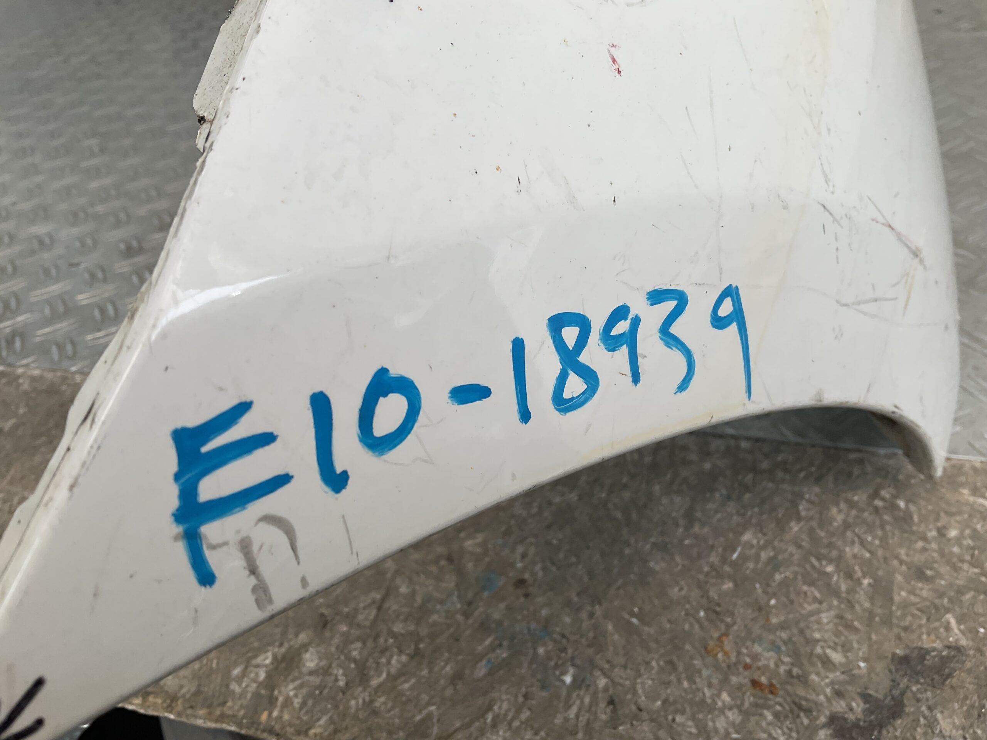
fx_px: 827
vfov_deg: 48.2
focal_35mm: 29
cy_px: 370
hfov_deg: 61.7
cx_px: 494
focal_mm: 3
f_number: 1.8
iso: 16
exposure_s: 1/400
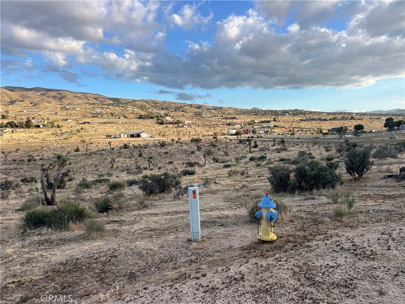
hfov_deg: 67.3
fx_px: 304
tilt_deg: -4.2
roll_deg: +0.4
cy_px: 152
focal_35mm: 26
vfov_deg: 53.1
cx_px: 202
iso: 50
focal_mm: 5.7
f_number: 1.5
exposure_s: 1/1934
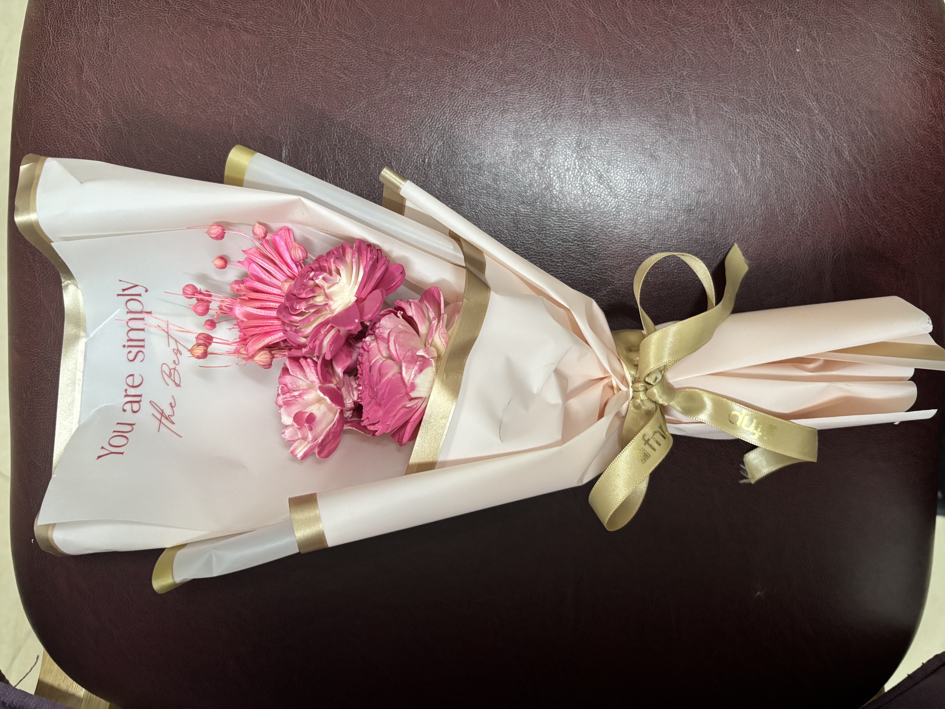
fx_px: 710
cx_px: 472
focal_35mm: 26
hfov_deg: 67.3
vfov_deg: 53.1
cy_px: 354
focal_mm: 5.96
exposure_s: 1/50
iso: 400
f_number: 1.6
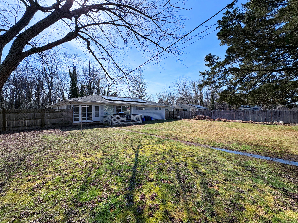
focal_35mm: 14
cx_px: 149
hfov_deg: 102.1
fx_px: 121
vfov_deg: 85.7
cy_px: 112
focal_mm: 2.22
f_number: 2.2
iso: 50
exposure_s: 1/2028
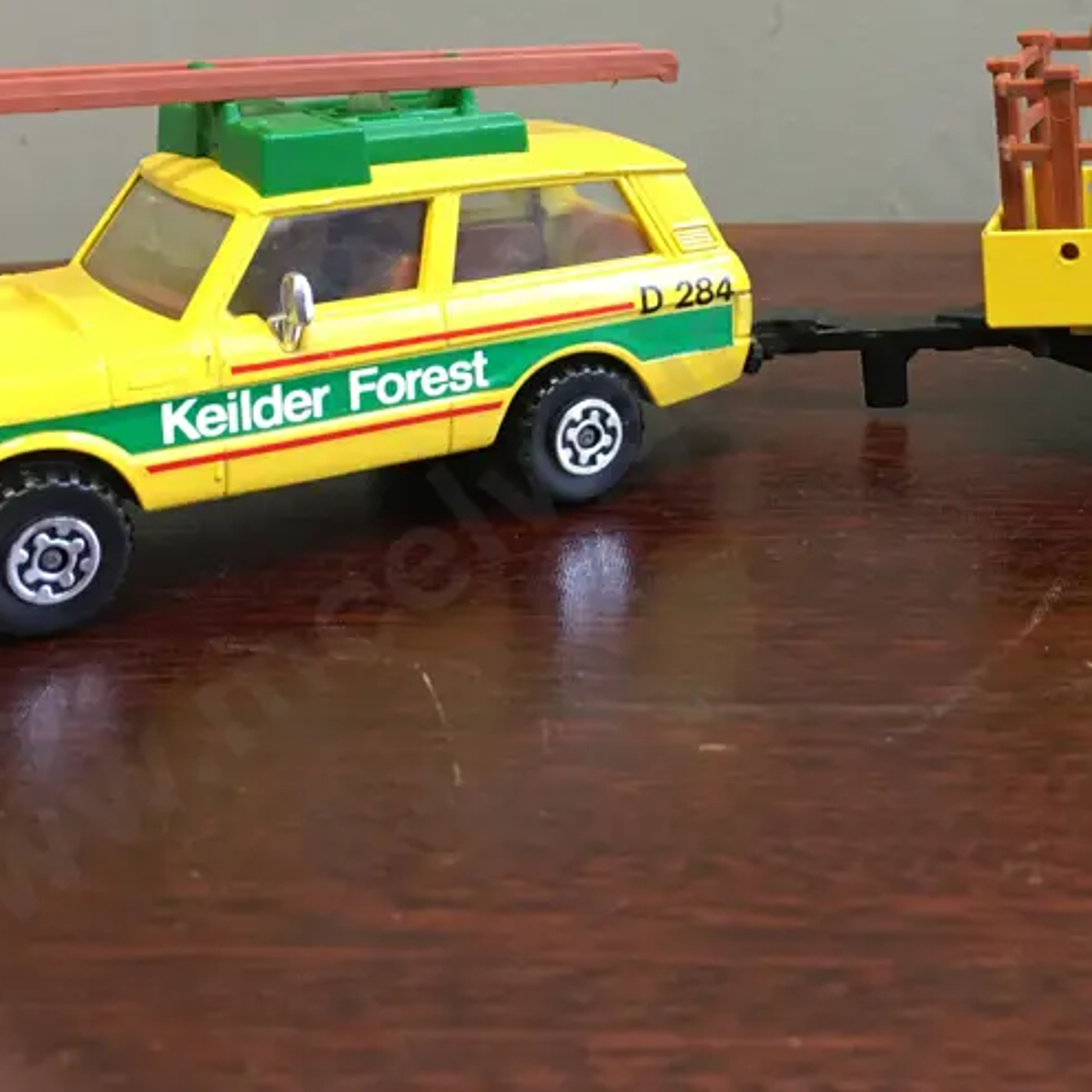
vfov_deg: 31.7
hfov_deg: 31.8
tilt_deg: -12.7
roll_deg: +0.8
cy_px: 302
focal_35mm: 53
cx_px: 779
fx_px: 1892
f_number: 2.2
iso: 80
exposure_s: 1/17
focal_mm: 4.15
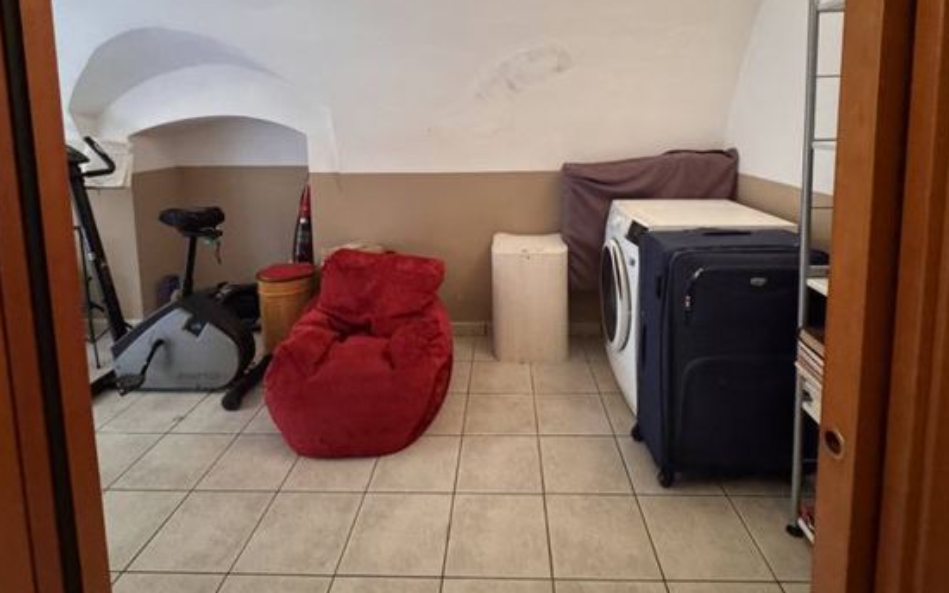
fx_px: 492
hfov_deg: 88.0
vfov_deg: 59.8
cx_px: 489
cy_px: 169
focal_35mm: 19
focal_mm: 2.22
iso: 800
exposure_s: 1/50
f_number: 2.2
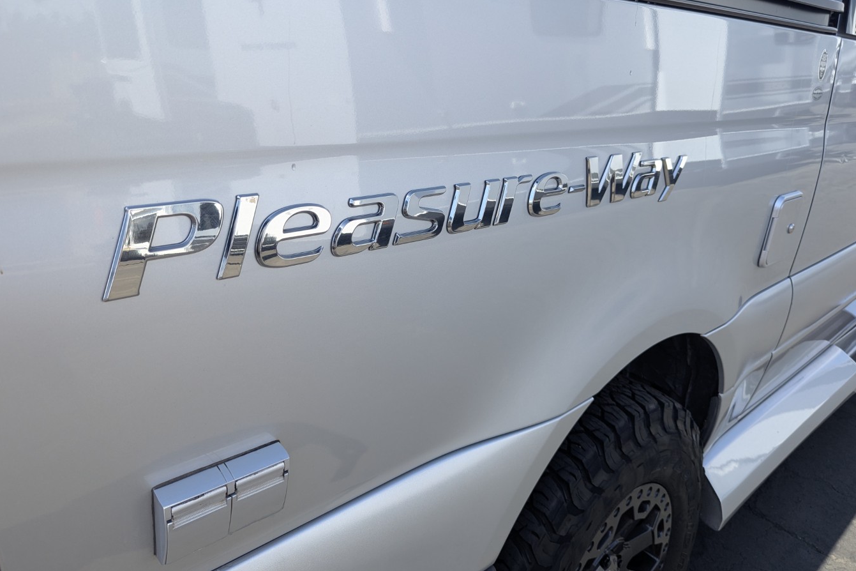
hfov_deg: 69.4
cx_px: 423
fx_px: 618
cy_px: 253
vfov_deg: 49.5
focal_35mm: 26
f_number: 1.85
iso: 49
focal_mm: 6.81
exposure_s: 1/826
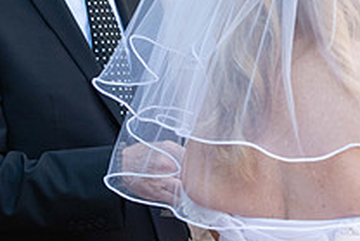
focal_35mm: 256
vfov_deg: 5.4
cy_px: 18
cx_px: 346
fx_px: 2562
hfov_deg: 8.0
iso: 1250
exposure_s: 1/640
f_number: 5.6
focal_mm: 92
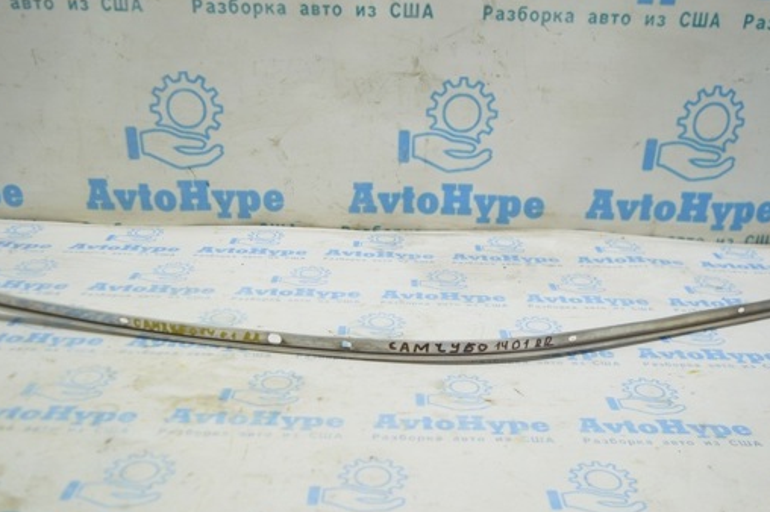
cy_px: 308
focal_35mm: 34
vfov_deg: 38.7
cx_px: 394
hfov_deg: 55.8
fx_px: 727
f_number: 3.5
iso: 400
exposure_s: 1/50
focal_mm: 18
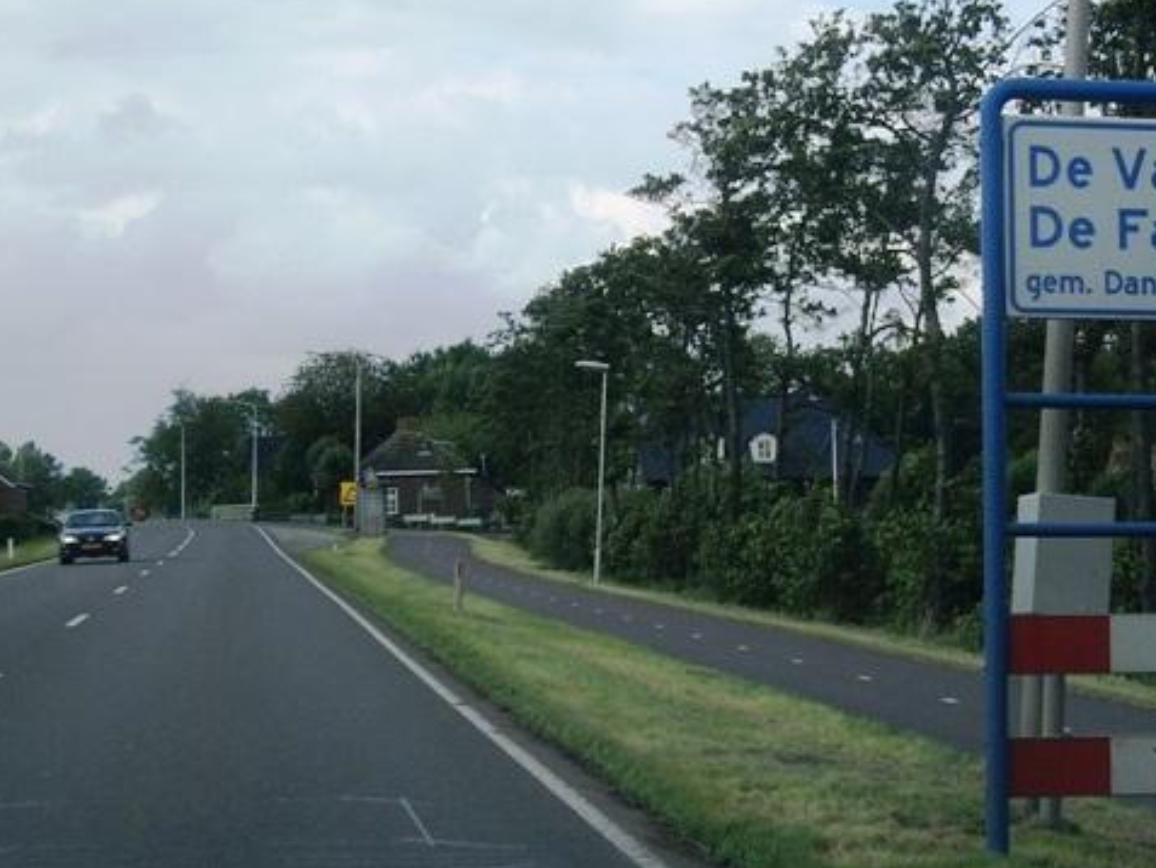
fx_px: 1704
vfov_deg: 28.5
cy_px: 373
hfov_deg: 37.1
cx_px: 763
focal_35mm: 51
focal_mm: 7.9
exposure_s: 1/640
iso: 64
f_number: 2.8
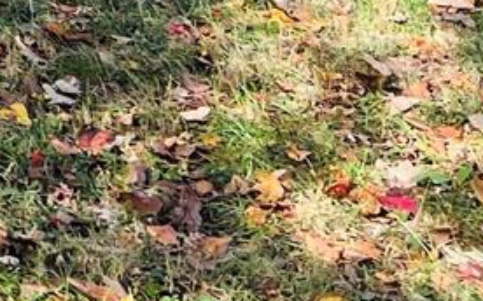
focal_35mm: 160
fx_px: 2104
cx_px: -808
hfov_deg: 10.5
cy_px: -696
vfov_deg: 7.0
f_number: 1.5
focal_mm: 5.7
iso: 50
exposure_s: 1/418
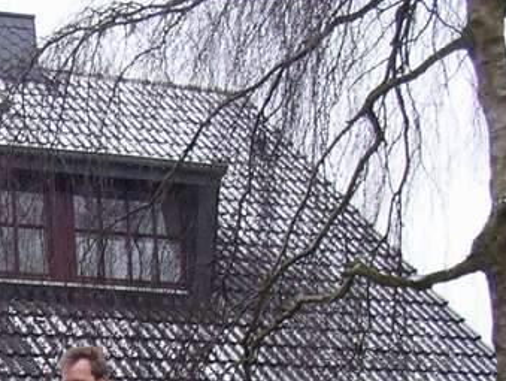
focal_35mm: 109
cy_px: 524
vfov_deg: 13.1
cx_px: -94
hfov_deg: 17.2
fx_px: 1595
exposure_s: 1/80
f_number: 2.8
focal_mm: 5.7
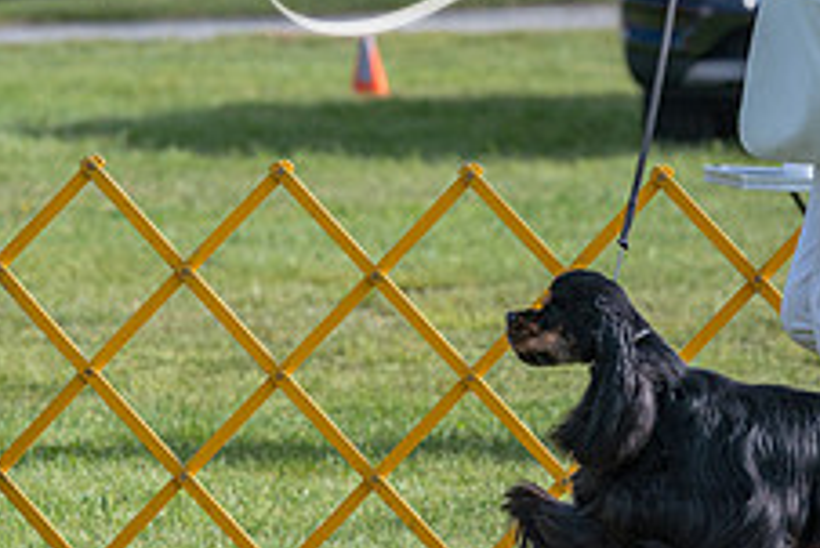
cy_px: 100
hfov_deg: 4.1
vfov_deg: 2.8
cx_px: 784
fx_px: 11327
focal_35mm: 497
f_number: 5.6
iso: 250
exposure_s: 1/1250
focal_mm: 194
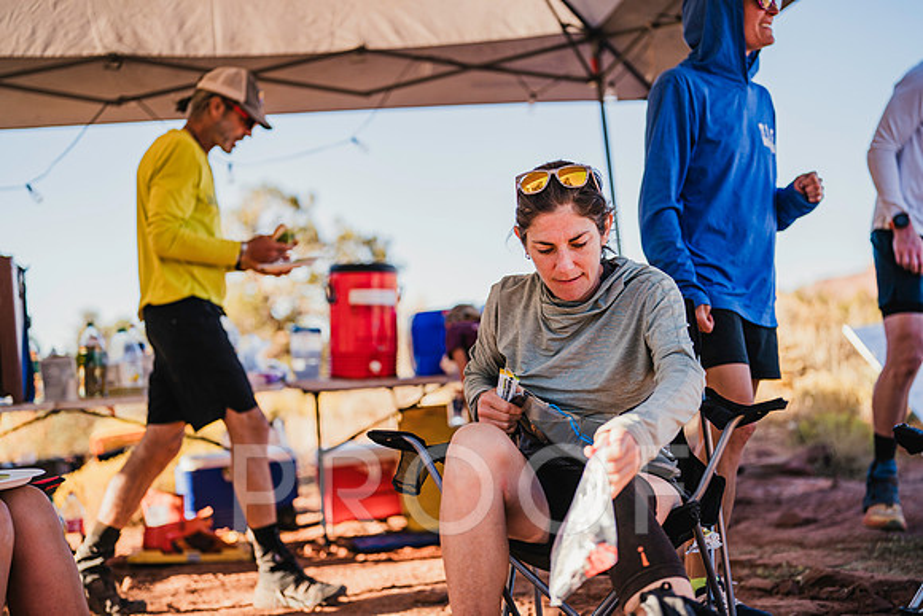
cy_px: 308
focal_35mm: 50
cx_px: 462
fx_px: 1282
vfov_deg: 27.0
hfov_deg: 39.6
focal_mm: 50
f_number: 1.8
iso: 100
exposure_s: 1/1000
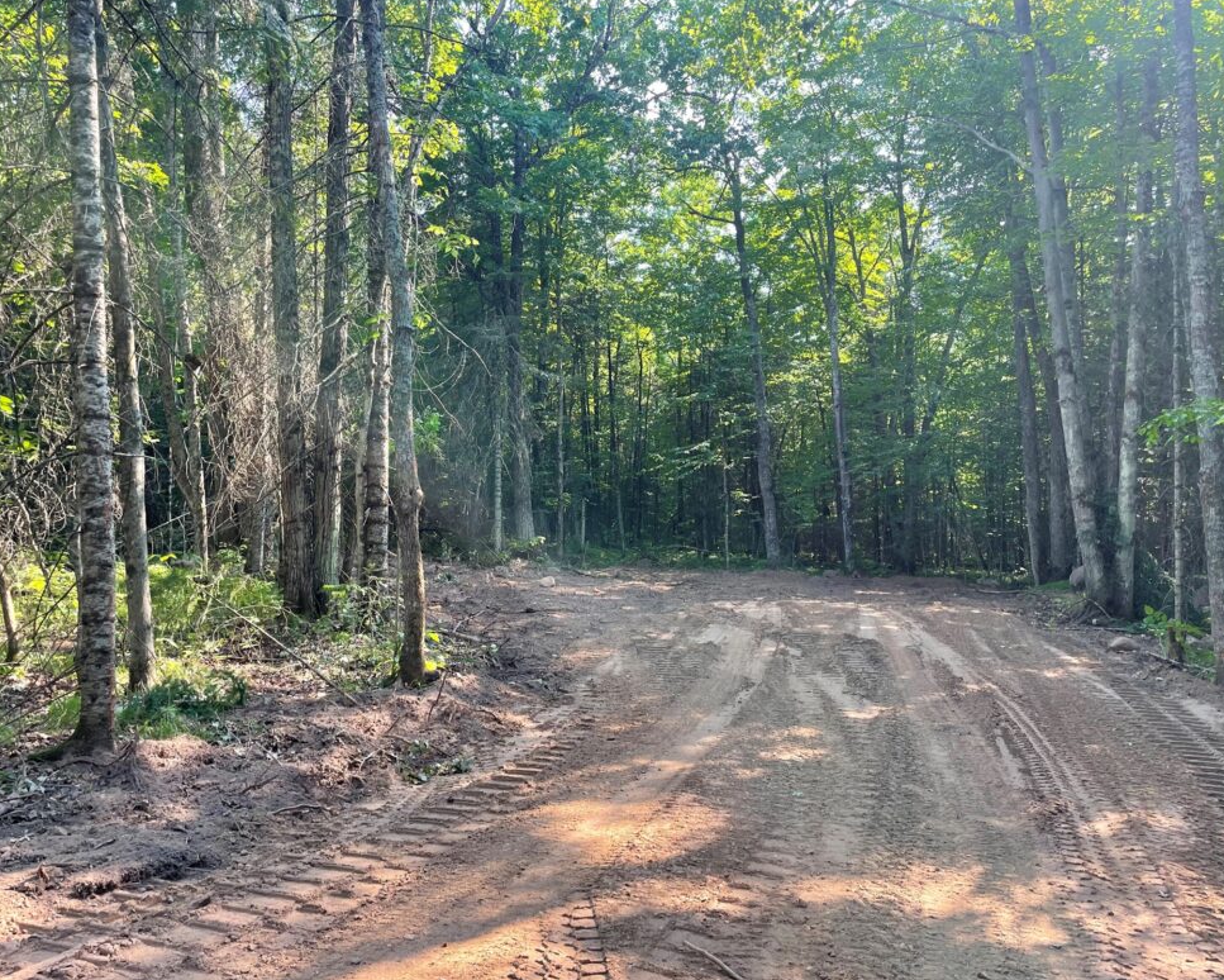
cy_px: 496
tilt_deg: +3.4
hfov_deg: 62.2
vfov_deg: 51.5
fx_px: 1015
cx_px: 587
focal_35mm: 28
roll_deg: +1.4
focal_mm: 4.2
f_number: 1.6
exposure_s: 1/198
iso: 32
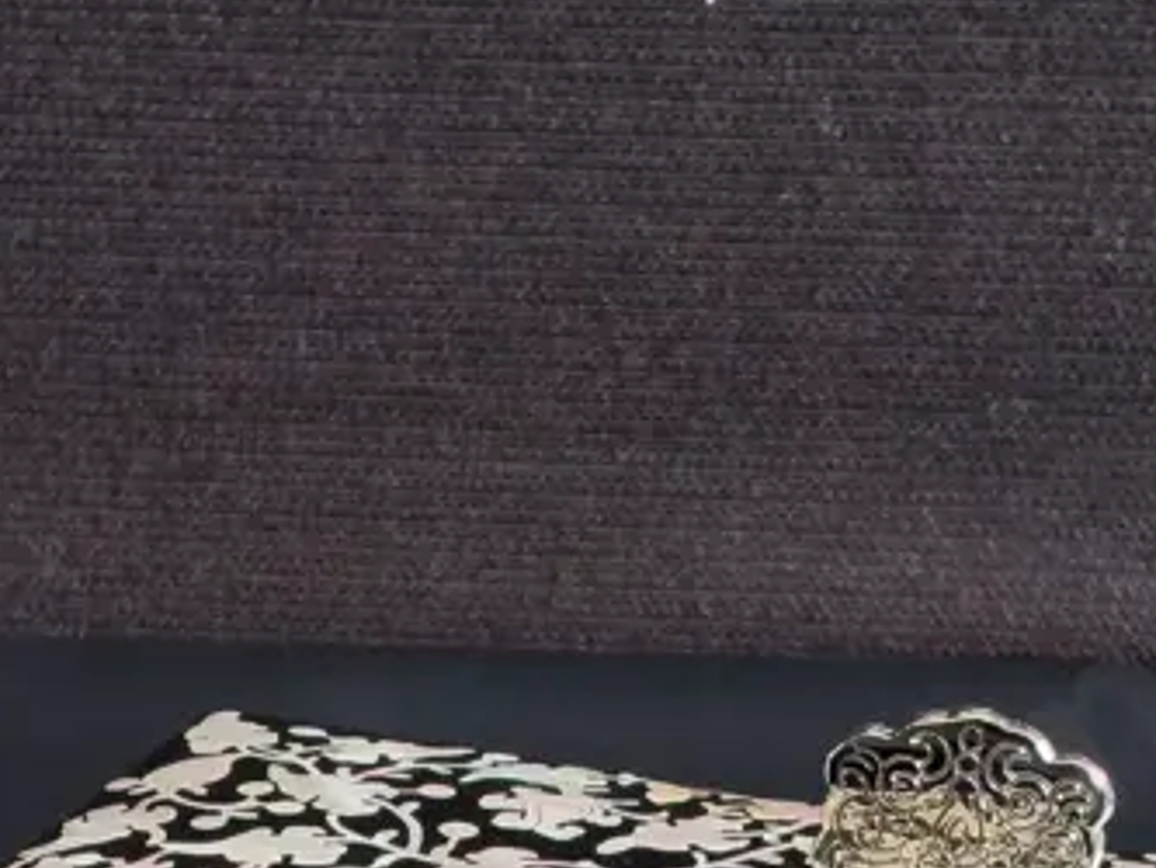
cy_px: 1253
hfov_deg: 23.5
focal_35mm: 83
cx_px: 417
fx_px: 2773
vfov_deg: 16.4
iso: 64
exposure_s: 1/100
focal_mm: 2.87
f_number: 2
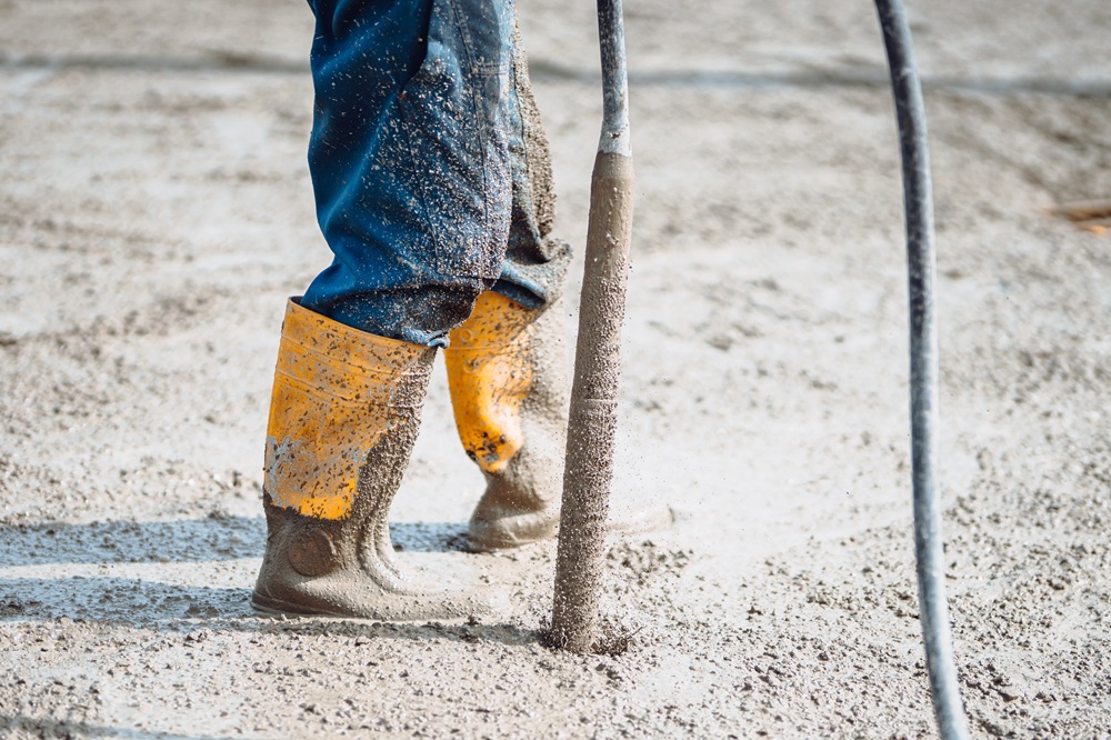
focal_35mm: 127
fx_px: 3918
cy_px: 370
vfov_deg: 10.8
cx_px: 556
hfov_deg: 16.1
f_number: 1.4
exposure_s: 1/4000
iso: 100
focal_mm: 85
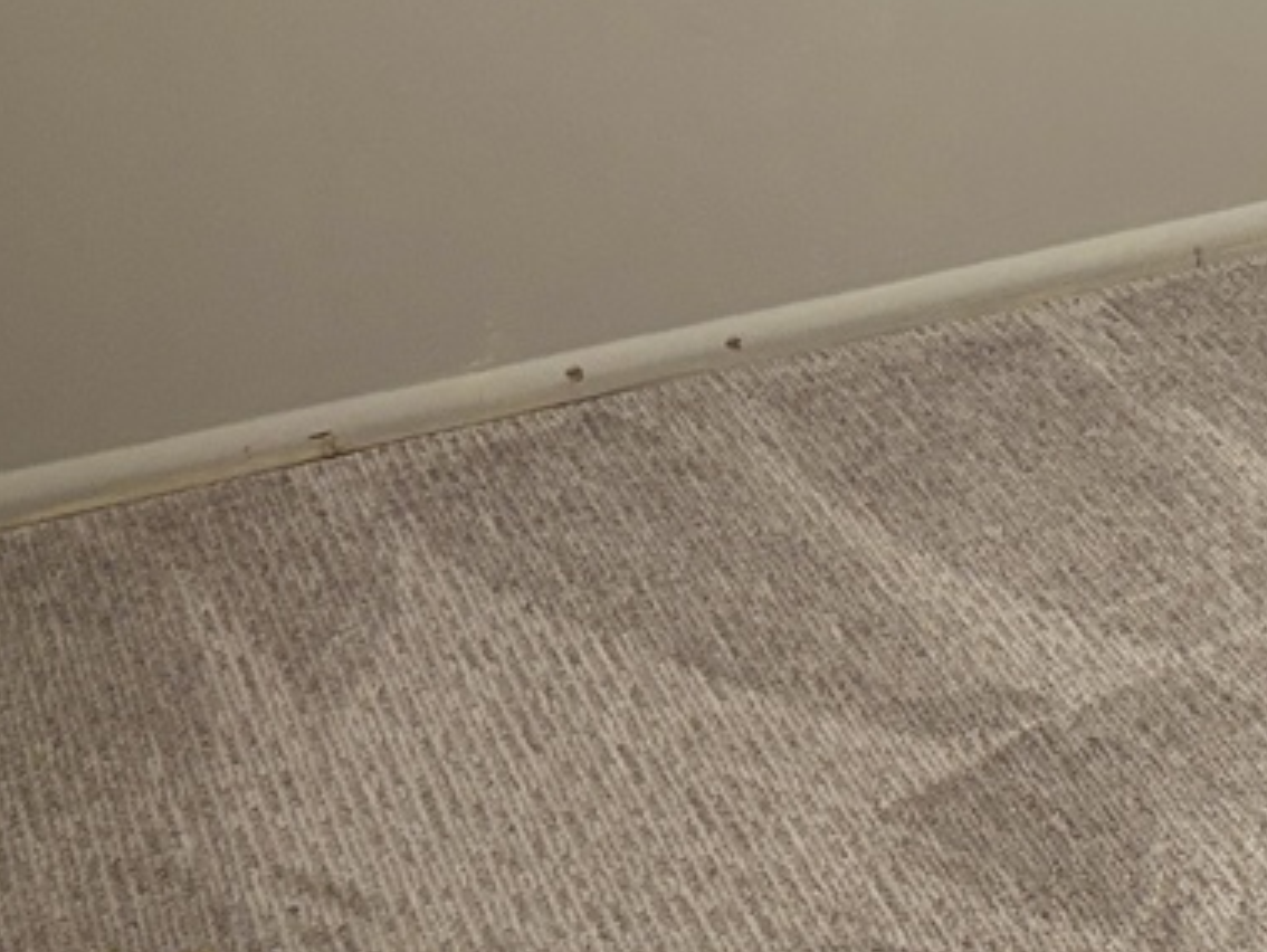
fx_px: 3626
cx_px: 2370
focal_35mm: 99
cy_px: -194
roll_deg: -0.3
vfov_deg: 14.5
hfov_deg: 16.3
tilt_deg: -16.6
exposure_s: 1/60
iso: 100
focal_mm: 5.96
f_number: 1.6
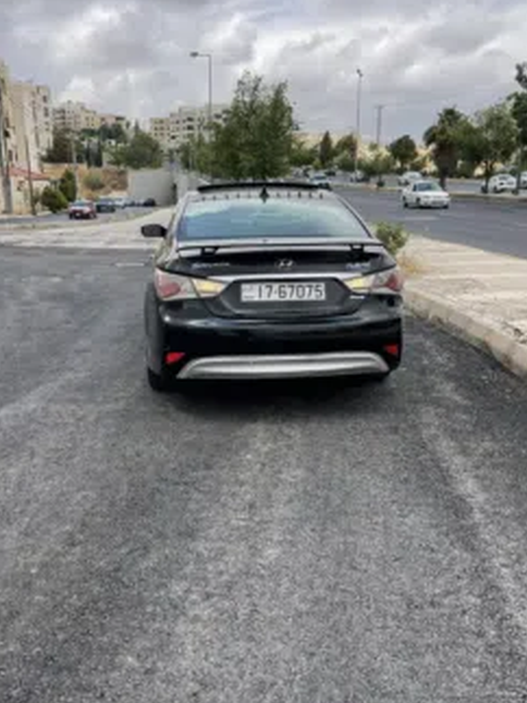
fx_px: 630
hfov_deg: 45.4
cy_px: 370
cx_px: 253
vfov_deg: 58.3
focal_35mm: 31
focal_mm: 5.1
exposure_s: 1/2336
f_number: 1.6
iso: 32
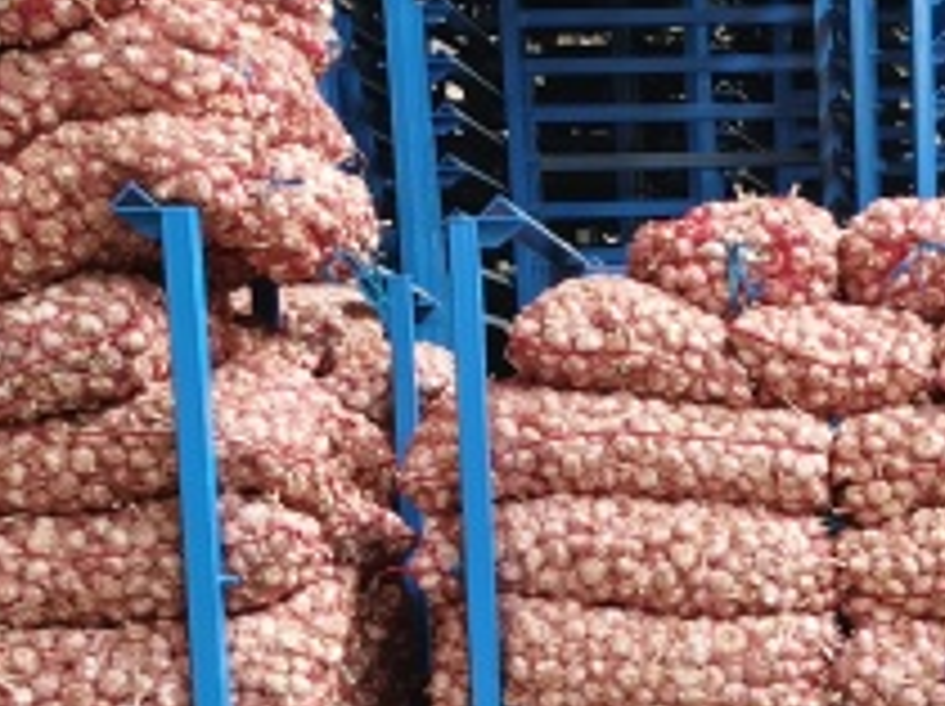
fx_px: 2809
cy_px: 872
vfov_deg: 13.9
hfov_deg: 18.2
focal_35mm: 103
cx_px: 1107
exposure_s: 1/50
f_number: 1.6
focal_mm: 5.56
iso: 250
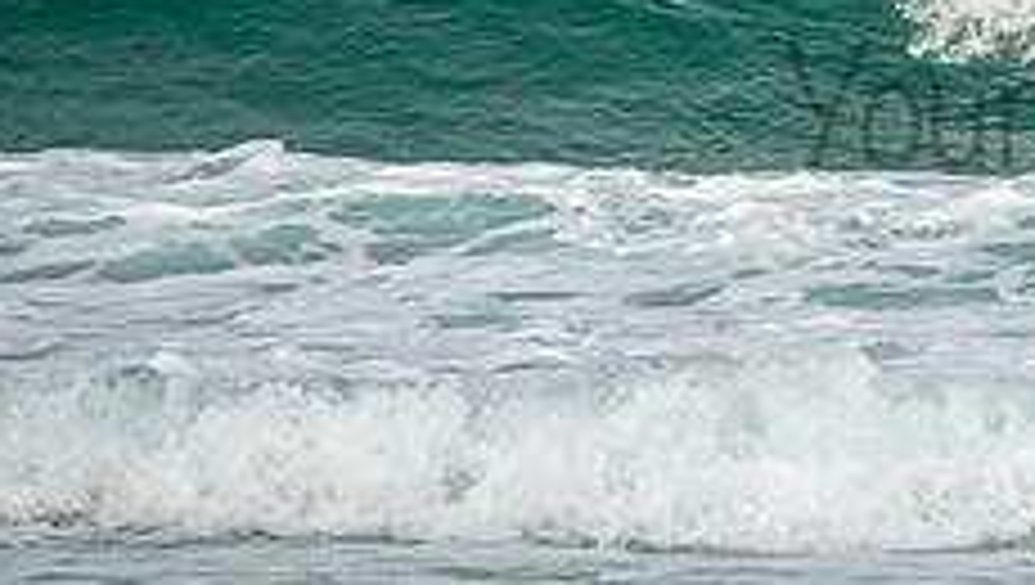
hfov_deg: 2.7
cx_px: 1251
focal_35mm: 791
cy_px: 65
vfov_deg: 1.5
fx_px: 21734
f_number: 5.6
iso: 200
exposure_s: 1/800
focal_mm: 200
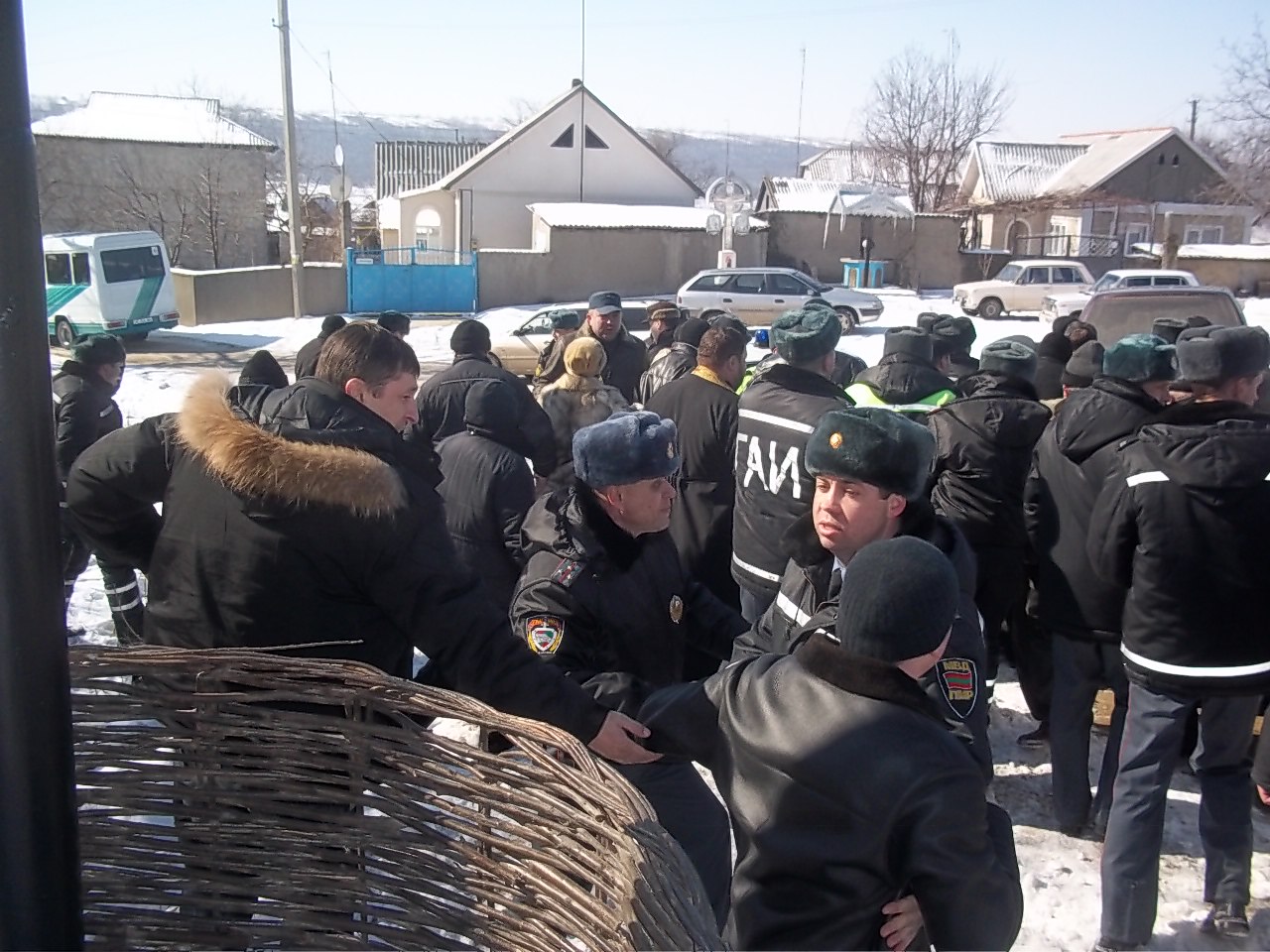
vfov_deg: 39.7
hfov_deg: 51.4
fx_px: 1321
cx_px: 635
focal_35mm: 36
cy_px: 476
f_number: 3.1
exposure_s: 1/800
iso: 80
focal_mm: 6.5
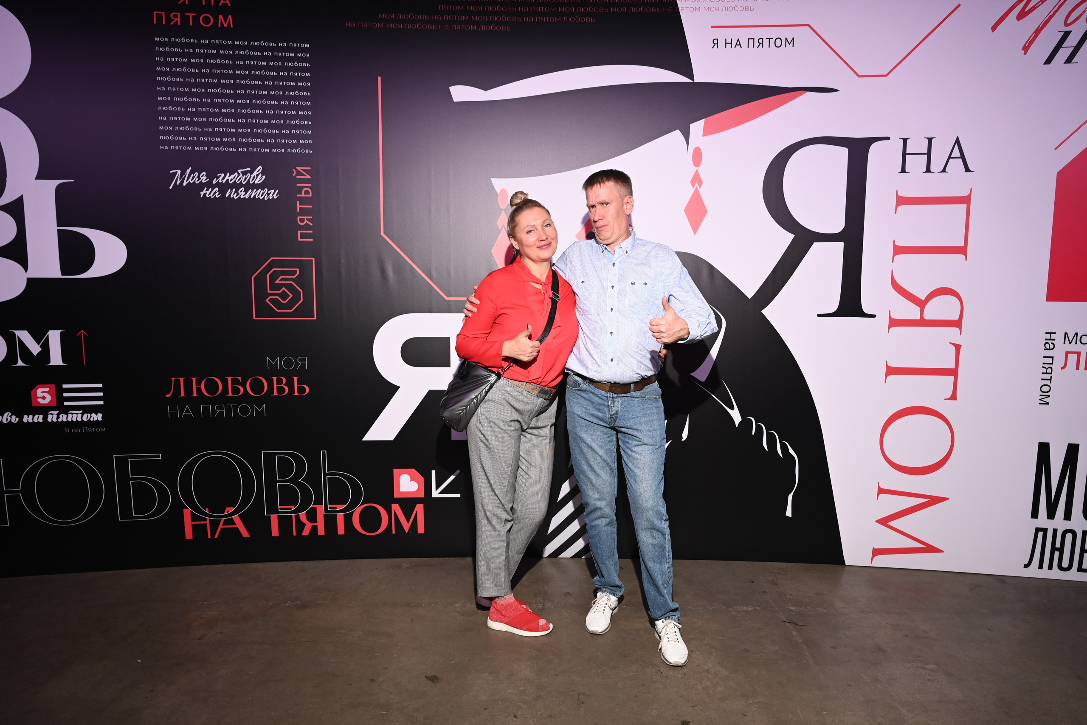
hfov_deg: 73.7
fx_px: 725
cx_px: 544
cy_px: 362
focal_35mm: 24
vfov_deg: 53.1
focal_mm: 24
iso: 800
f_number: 5
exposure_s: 1/200
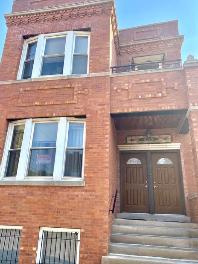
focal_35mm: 28
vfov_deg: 63.4
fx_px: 214
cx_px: 95
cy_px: 135
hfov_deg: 49.7
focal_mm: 4.25
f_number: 1.8
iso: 32
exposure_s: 1/719
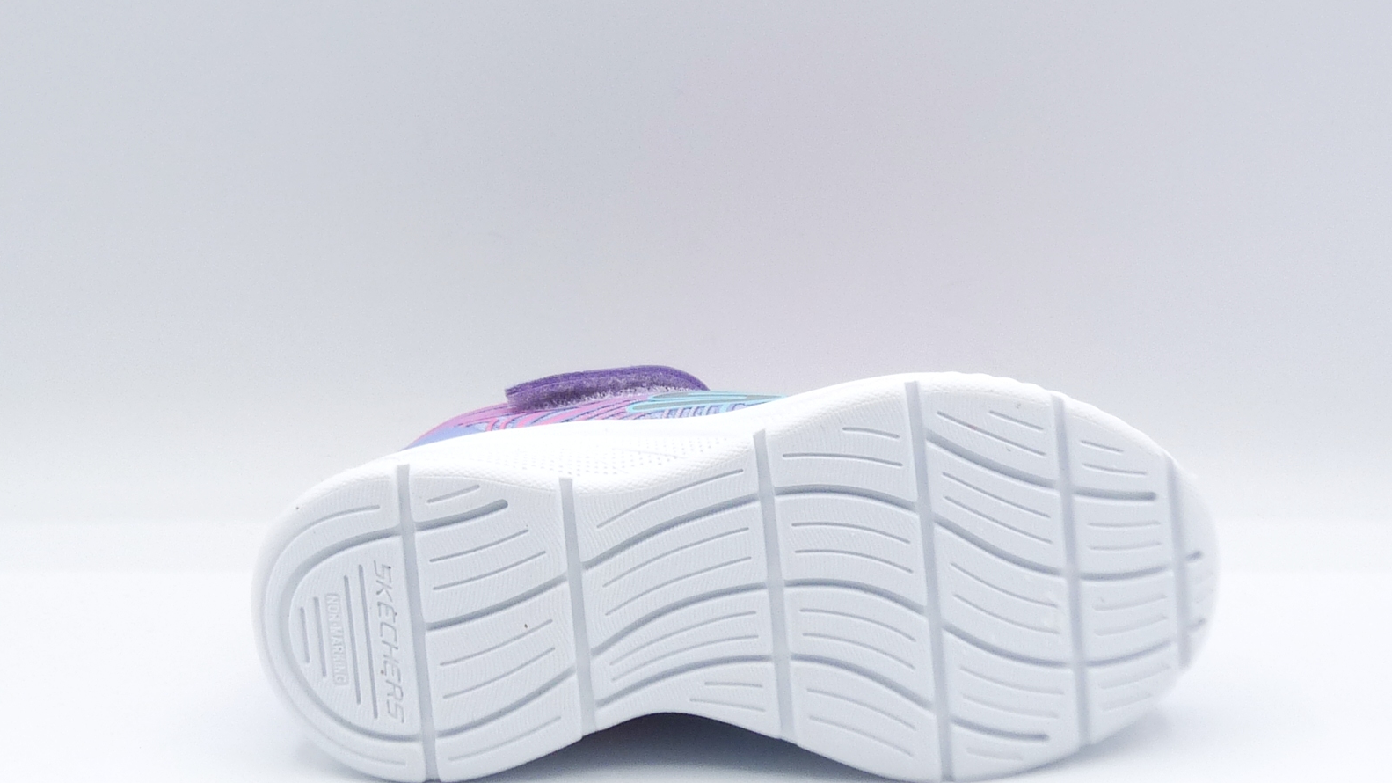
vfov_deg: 15.9
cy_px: 489
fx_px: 2805
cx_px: 701
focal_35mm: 76
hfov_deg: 27.9
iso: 100
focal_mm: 7.1
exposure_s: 1/250
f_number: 4
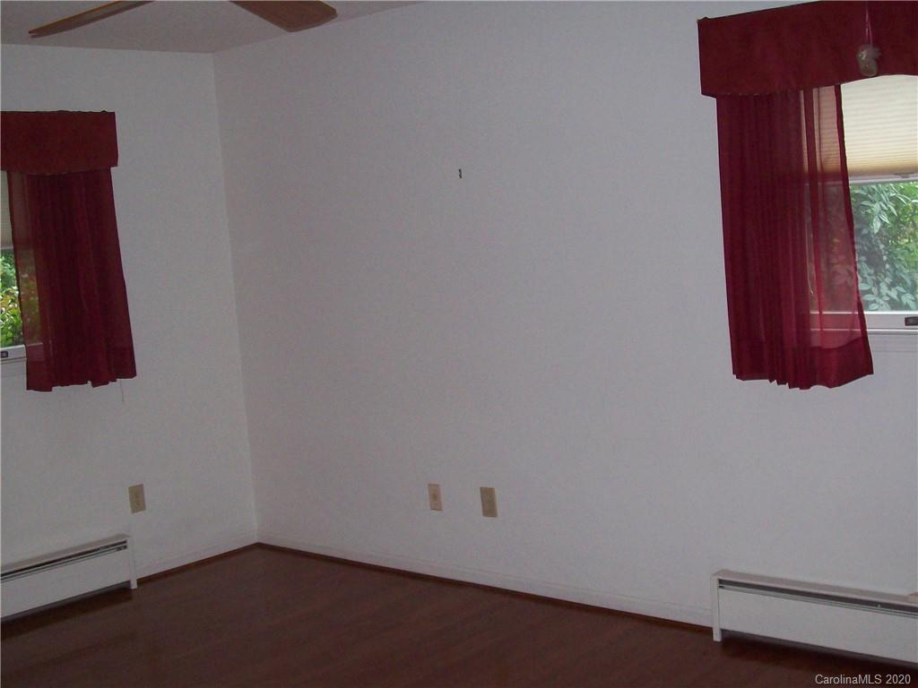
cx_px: 459
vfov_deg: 32.2
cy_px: 344
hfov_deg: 42.1
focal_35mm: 45
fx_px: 1193
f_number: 3
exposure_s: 1/73.6
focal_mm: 7.6
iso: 200
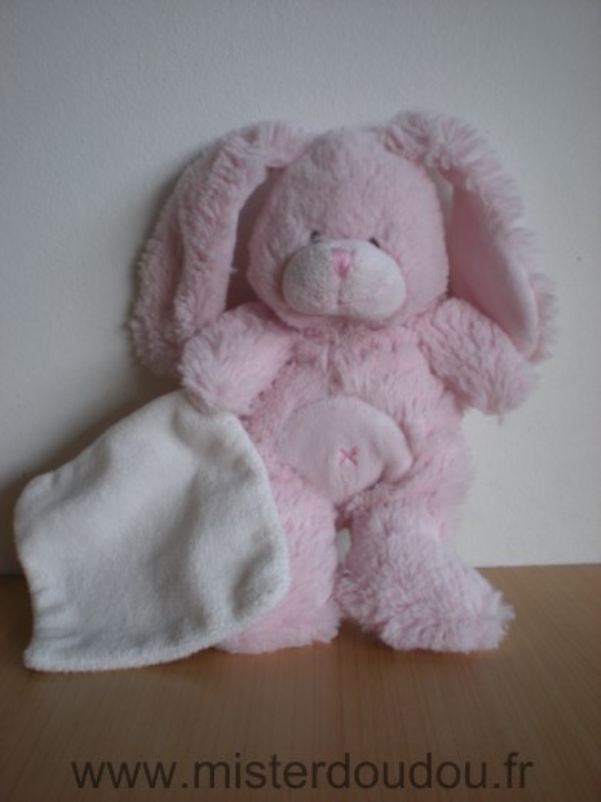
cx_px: 300
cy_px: 401
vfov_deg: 49.0
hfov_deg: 37.7
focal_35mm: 38
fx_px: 880
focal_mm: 6.3
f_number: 3.1
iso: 98
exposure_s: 1/59.4
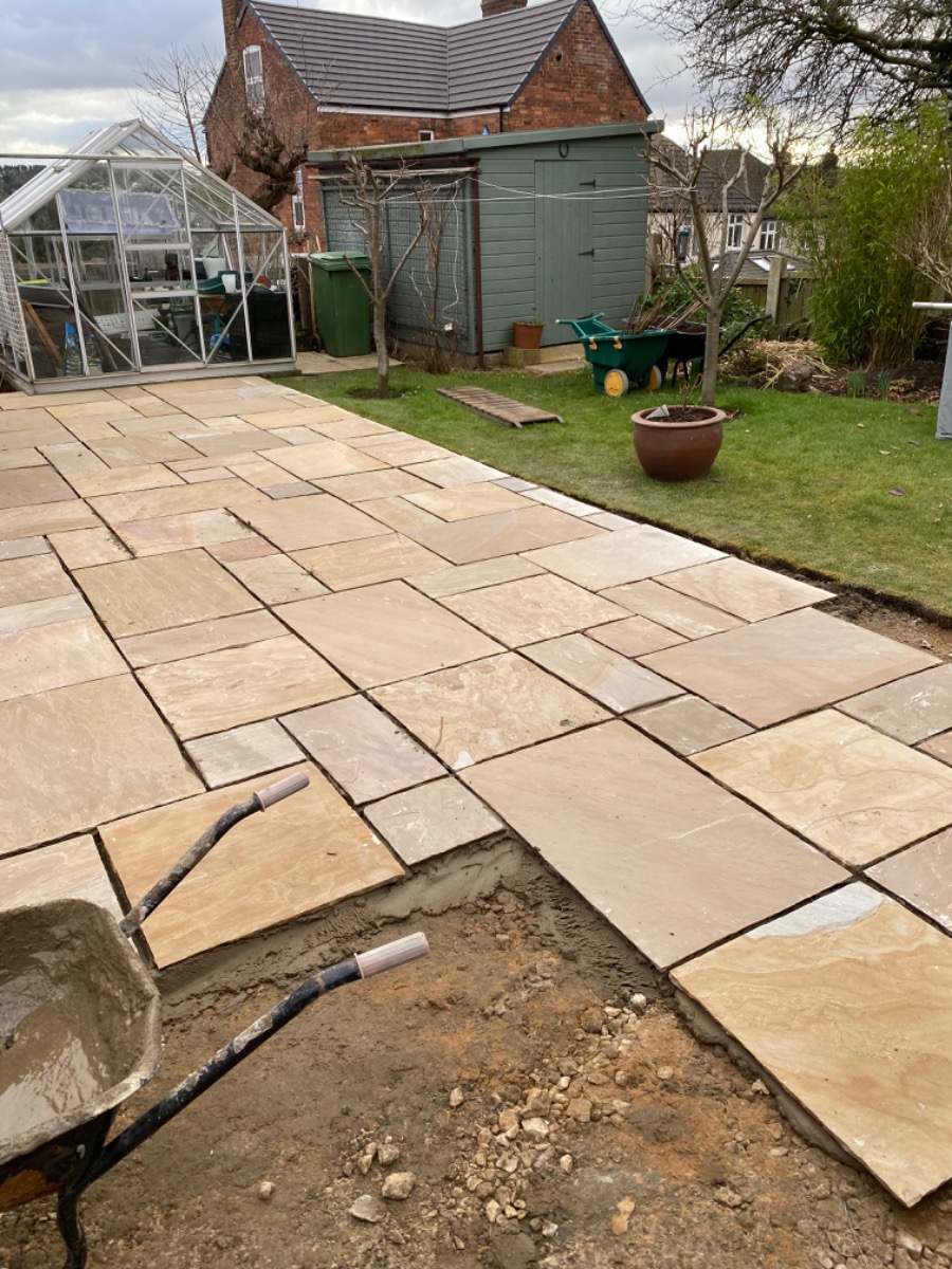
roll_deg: +0.6
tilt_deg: -23.2
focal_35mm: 26
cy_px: 634
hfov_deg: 53.1
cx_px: 476
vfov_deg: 67.3
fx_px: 953
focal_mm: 4.25
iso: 32
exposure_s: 1/349
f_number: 1.8
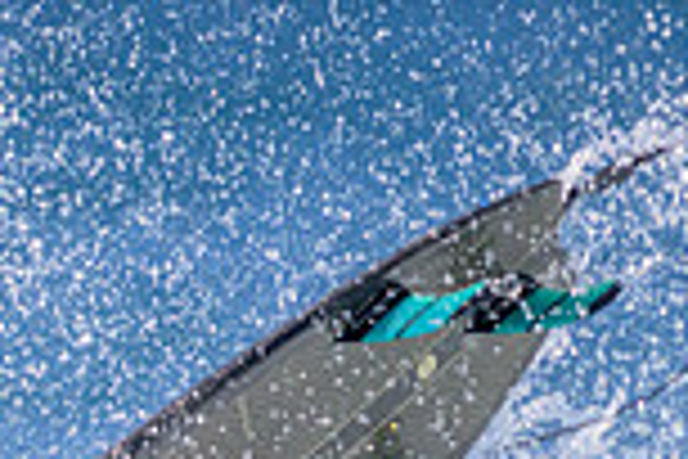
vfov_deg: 0.4
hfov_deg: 0.6
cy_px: 721
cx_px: -52
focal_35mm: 3458
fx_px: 66081
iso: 1100
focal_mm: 800
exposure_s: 1/1600
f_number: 11
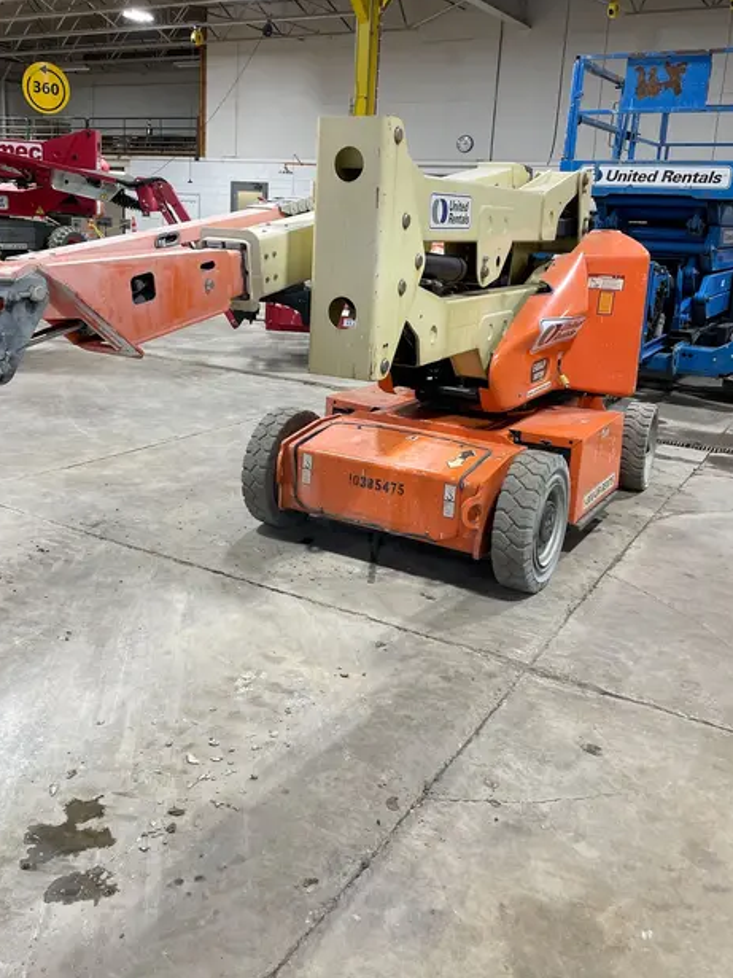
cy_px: 416
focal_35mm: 31
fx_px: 876
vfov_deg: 58.1
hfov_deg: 45.4
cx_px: 328
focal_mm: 4.2
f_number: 1.6
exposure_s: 1/60
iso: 100
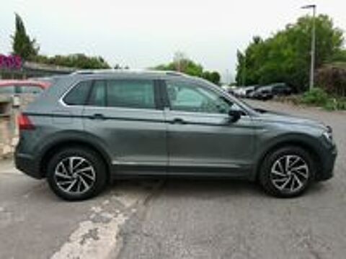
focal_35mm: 26
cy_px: 130
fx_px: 260
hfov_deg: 67.3
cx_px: 173
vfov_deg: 53.1
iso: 100
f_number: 2
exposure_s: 1/450
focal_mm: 3
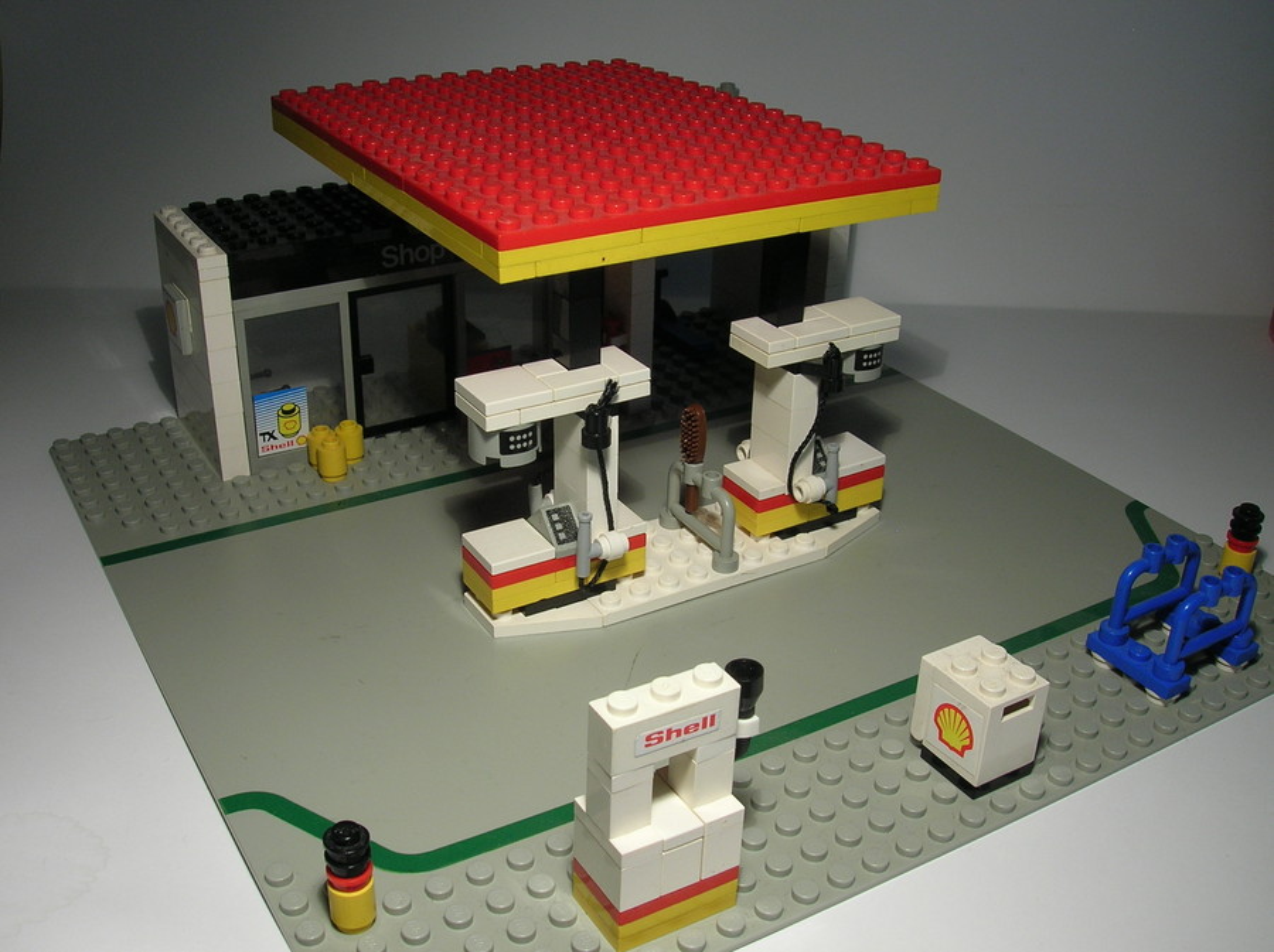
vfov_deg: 39.6
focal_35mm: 36
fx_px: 1324
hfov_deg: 51.4
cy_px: 476
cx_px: 637
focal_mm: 6
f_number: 4.9
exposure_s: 1/19
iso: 50
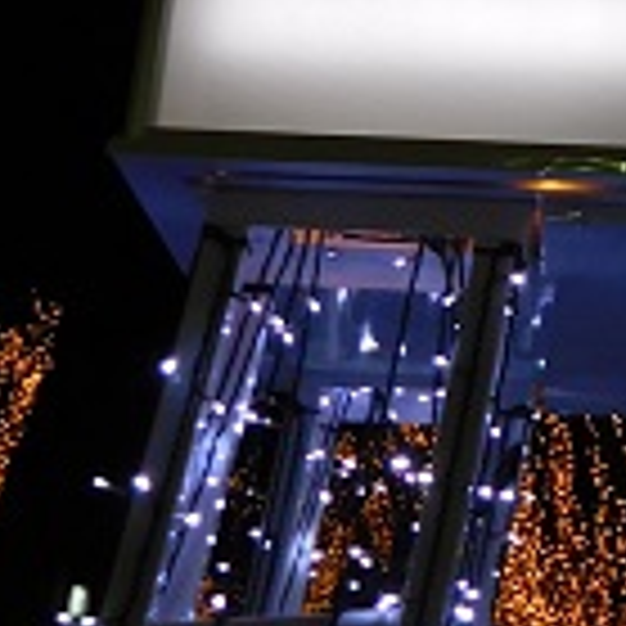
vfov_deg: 12.1
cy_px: -585
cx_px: 995
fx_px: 2660
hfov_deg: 12.6
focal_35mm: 130
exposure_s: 1/30
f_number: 3.6
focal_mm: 5.7
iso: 140
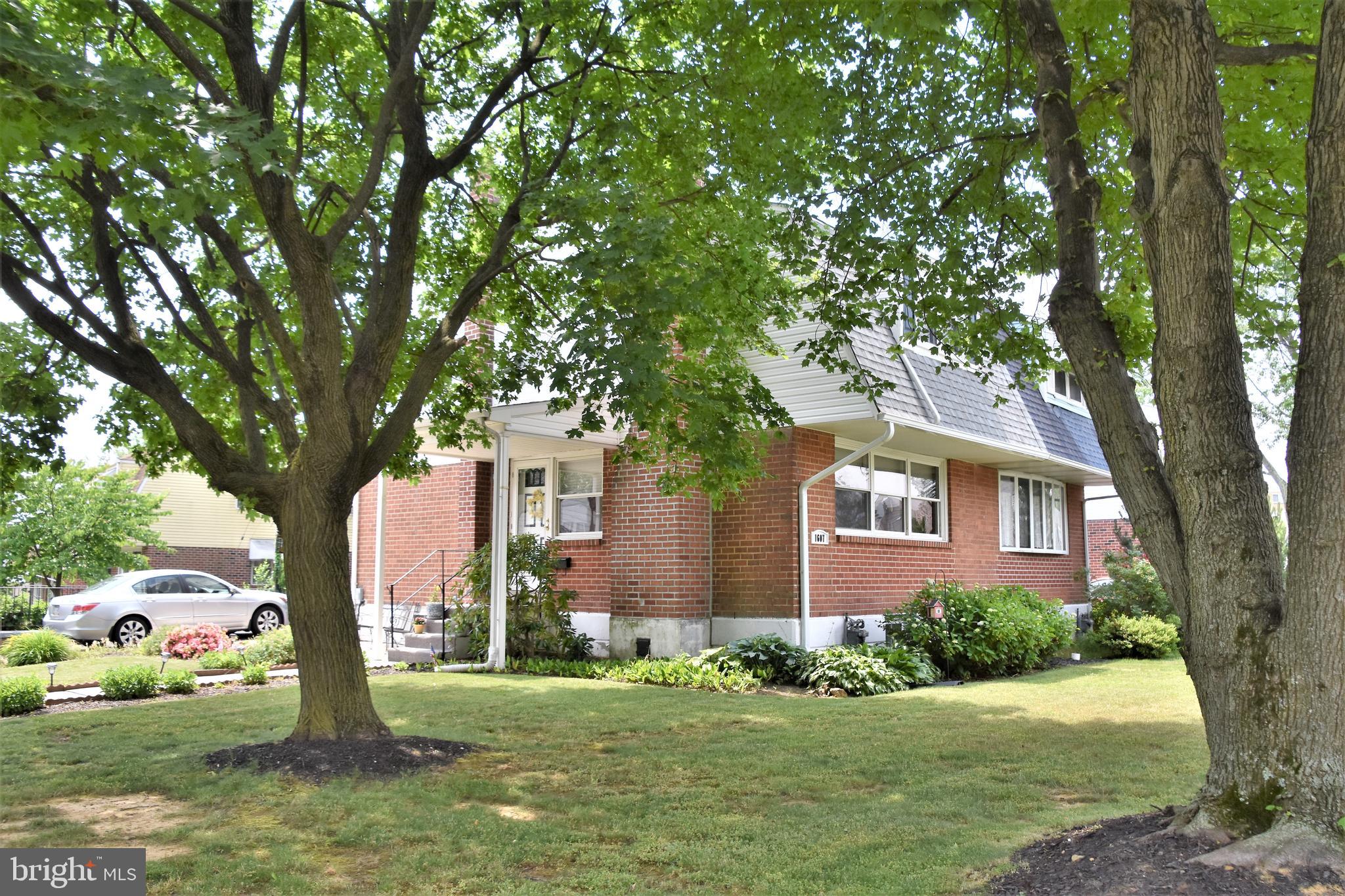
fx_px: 1009
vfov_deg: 47.9
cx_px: 672
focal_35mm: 27
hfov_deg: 67.4
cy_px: 448
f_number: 8
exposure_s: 1/500
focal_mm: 18
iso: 400
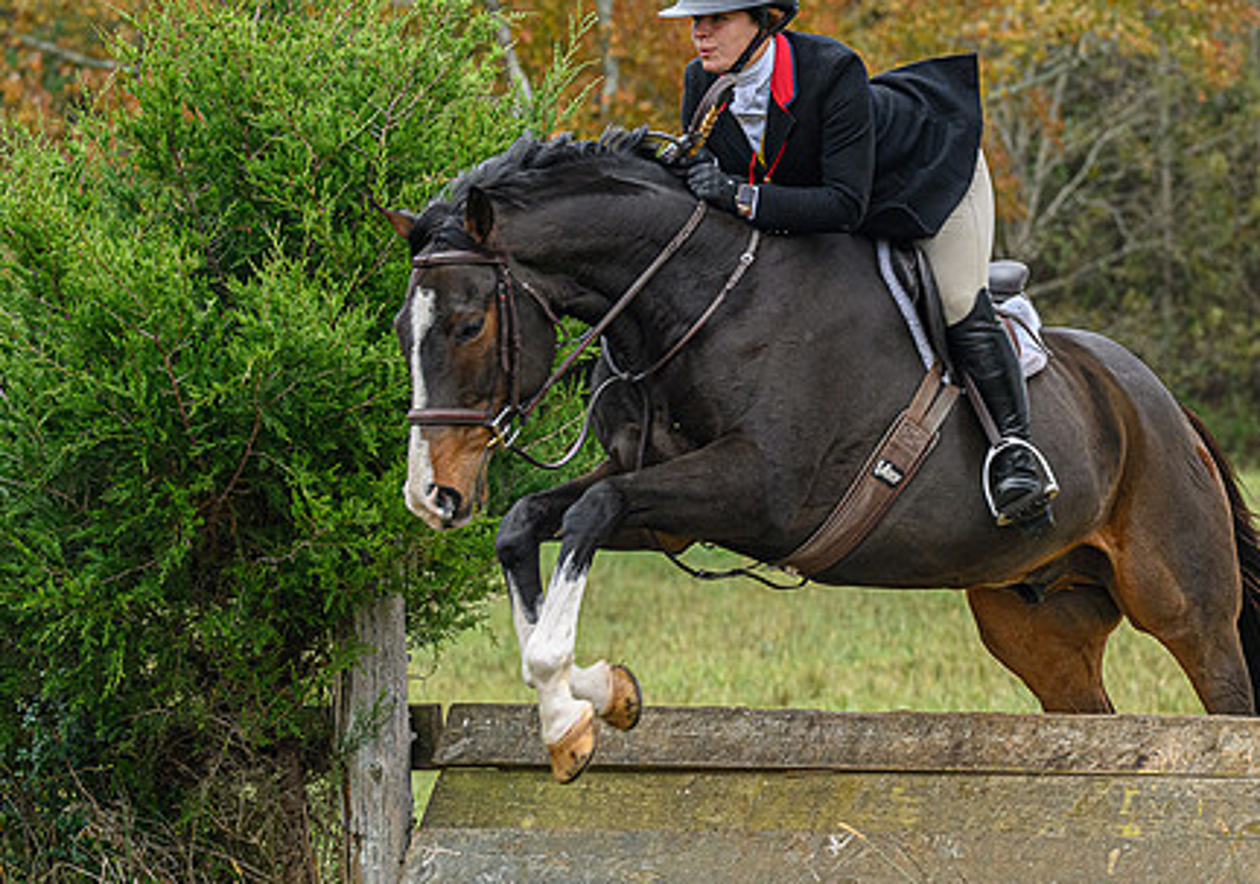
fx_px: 5940
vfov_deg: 8.5
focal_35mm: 167
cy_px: 253
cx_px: 1006
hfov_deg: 12.1
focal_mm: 82
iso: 1000
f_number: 3.5
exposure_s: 1/800
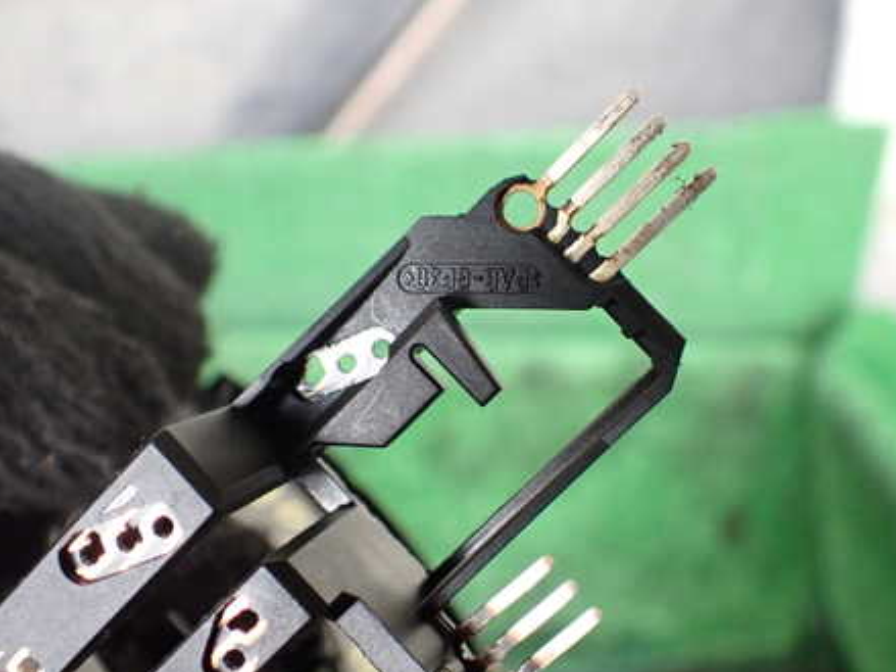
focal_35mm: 41
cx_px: 480
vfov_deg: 35.1
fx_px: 1061
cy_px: 359
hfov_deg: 45.8
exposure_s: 1/125
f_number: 2.3
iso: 500
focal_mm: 5.4
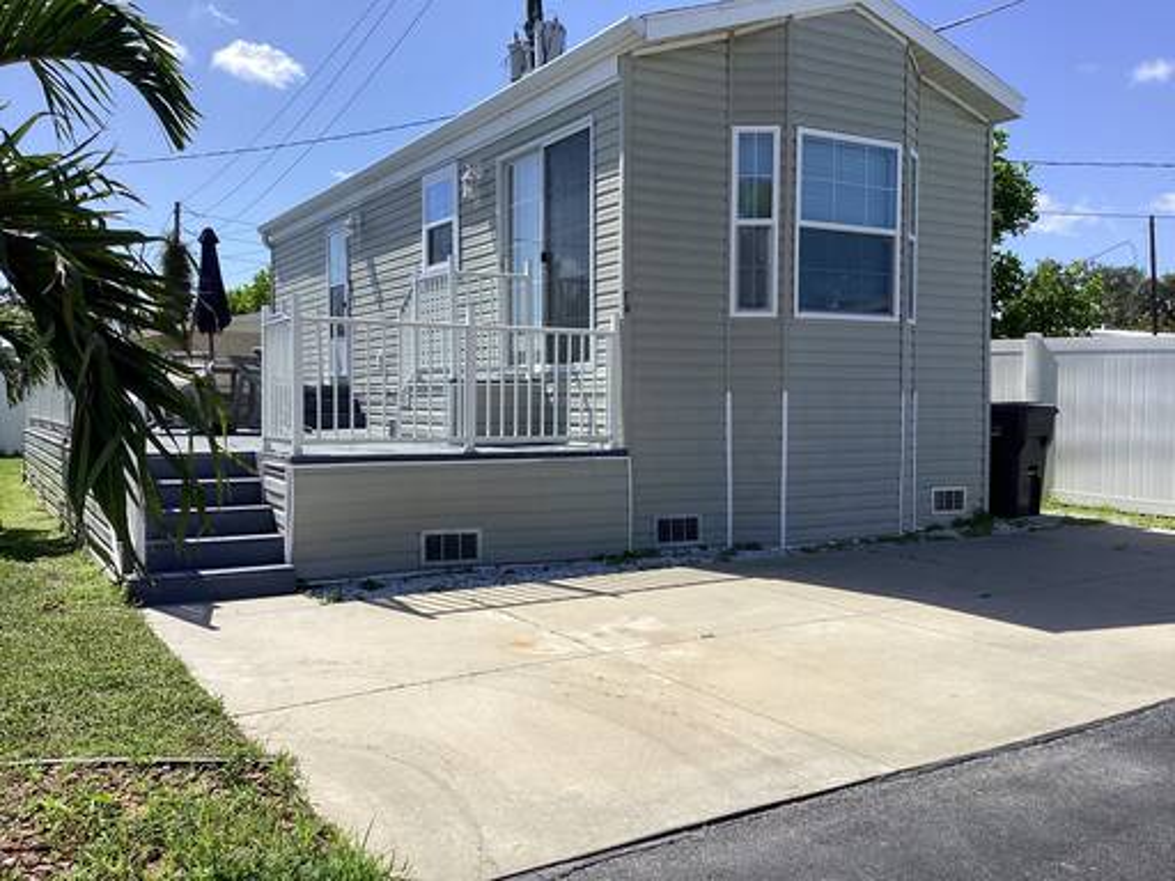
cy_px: 440
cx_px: 588
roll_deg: -1.0
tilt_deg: -3.3
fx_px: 1052
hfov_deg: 58.4
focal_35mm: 31
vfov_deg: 45.4
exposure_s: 1/1538
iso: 25
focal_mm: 3.3
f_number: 2.4
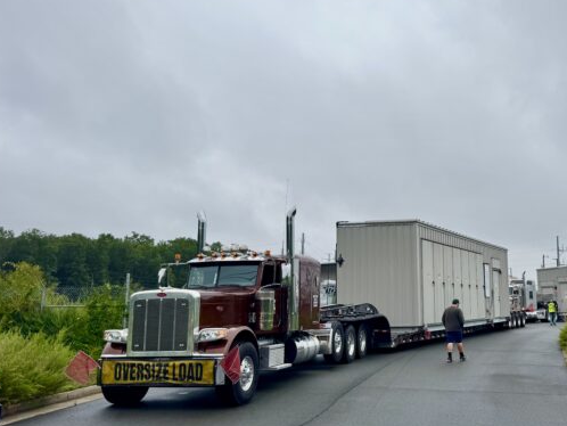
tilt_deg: +10.2
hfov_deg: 48.3
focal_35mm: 37
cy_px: 203
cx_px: 421
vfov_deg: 38.7
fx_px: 606
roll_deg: +0.1
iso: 80
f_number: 1.78
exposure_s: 1/1818
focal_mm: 6.76
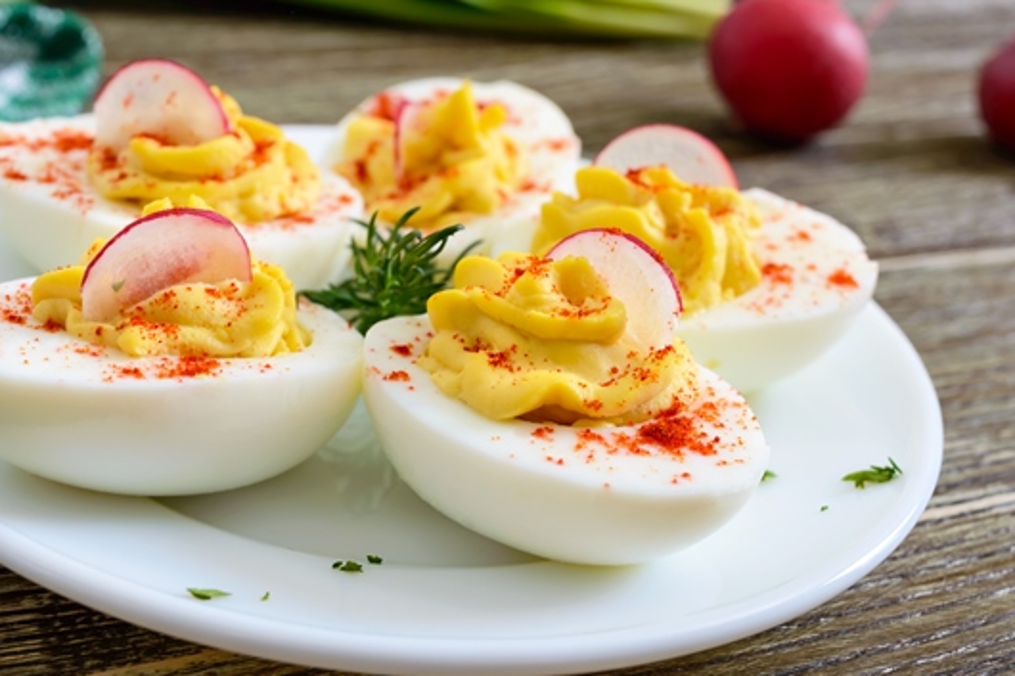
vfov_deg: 22.8
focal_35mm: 60
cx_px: 444
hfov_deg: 33.6
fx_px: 1679
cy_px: 341
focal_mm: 35
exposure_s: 1/160
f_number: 9
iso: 100
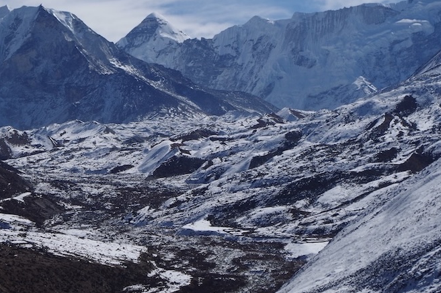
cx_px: 73
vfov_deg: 9.1
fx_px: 1834
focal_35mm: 150
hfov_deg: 13.6
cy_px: 64
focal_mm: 55
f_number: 11
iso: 100
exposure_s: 1/400
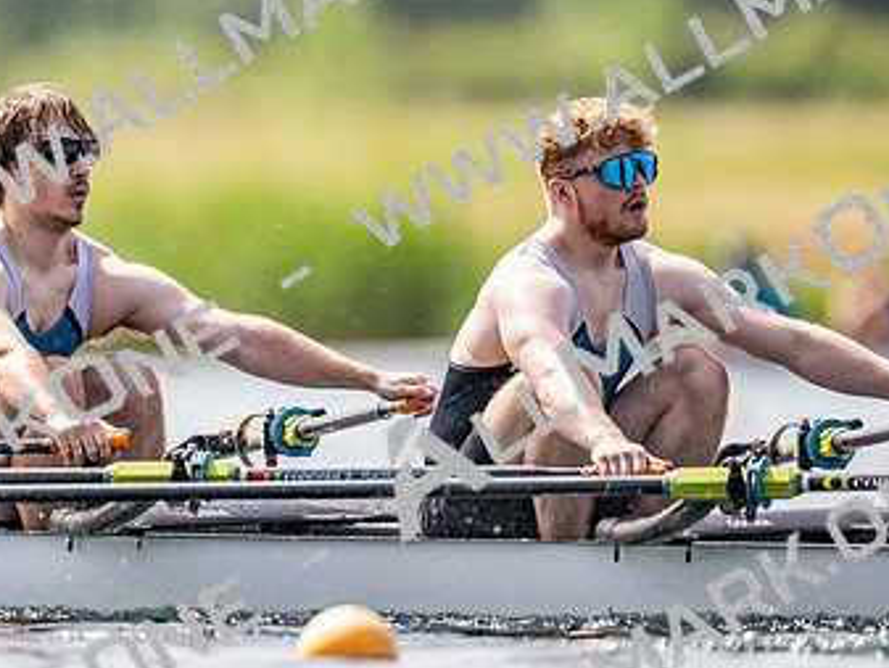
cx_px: 161
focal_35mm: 994
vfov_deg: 1.5
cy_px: 292
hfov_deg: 2.0
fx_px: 25537
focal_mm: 600
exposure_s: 1/2500
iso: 220
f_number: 4
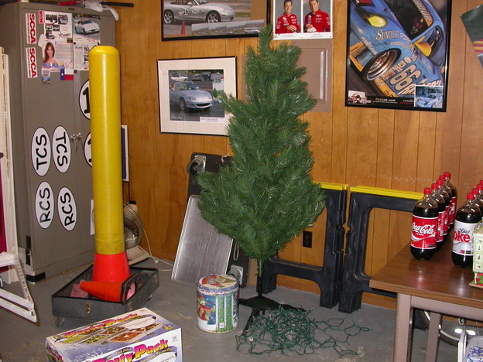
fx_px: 544
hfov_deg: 47.9
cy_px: 177
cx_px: 246
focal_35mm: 39
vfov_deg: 36.8
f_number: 2.6
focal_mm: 7.85
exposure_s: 1/60
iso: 200
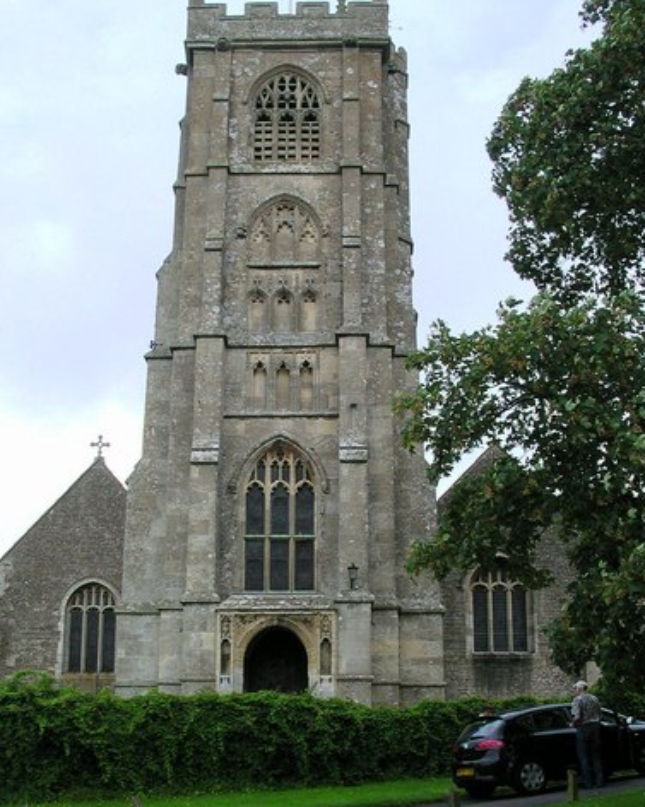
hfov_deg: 30.8
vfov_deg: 38.0
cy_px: 468
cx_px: 315
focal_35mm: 49
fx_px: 1170
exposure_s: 1/220
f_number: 4.5
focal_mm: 5.6
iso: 100
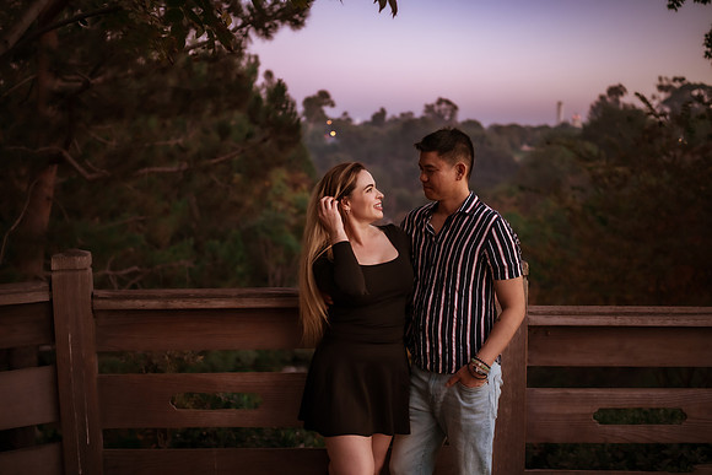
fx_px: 692
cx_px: 356
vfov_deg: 37.9
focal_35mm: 35
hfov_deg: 54.4
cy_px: 238
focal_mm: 35
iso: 1250
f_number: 1.8
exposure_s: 1/320
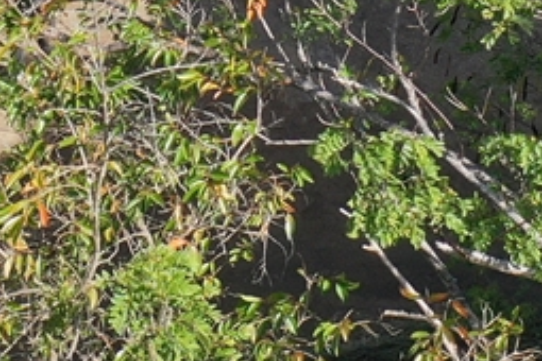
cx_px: 100
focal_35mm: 194
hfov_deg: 10.6
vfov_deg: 6.5
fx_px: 2921
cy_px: -658
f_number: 3.2
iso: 100
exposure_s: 1/50
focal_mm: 10.26
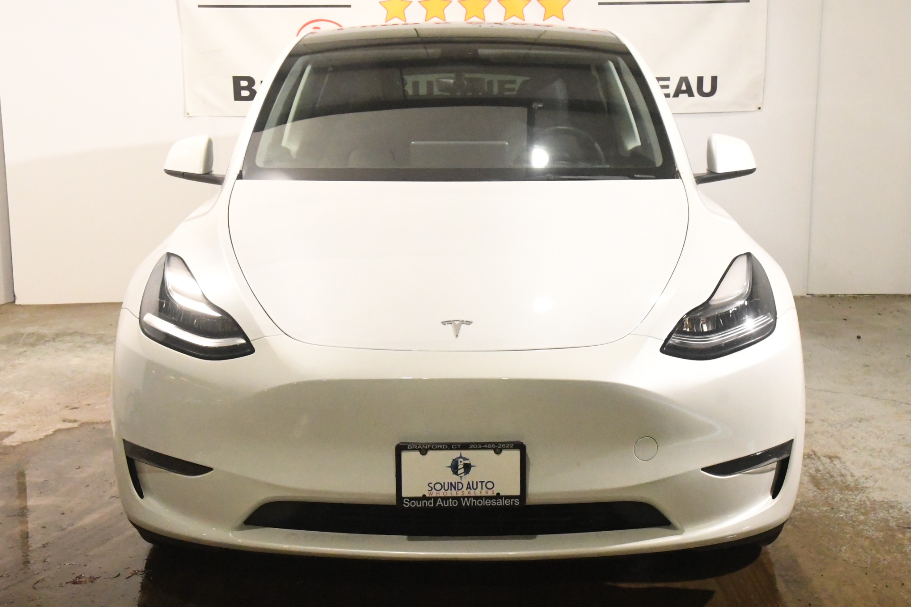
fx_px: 1316
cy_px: 304
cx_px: 456
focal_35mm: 52
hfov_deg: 38.2
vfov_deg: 26.0
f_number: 10
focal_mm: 26
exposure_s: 1/250
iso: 10000
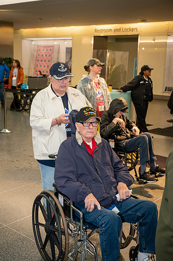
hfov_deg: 29.8
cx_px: 86
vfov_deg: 43.6
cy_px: 130
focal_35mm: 45
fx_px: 325
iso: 3200
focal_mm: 45
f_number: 5.6
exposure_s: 1/50
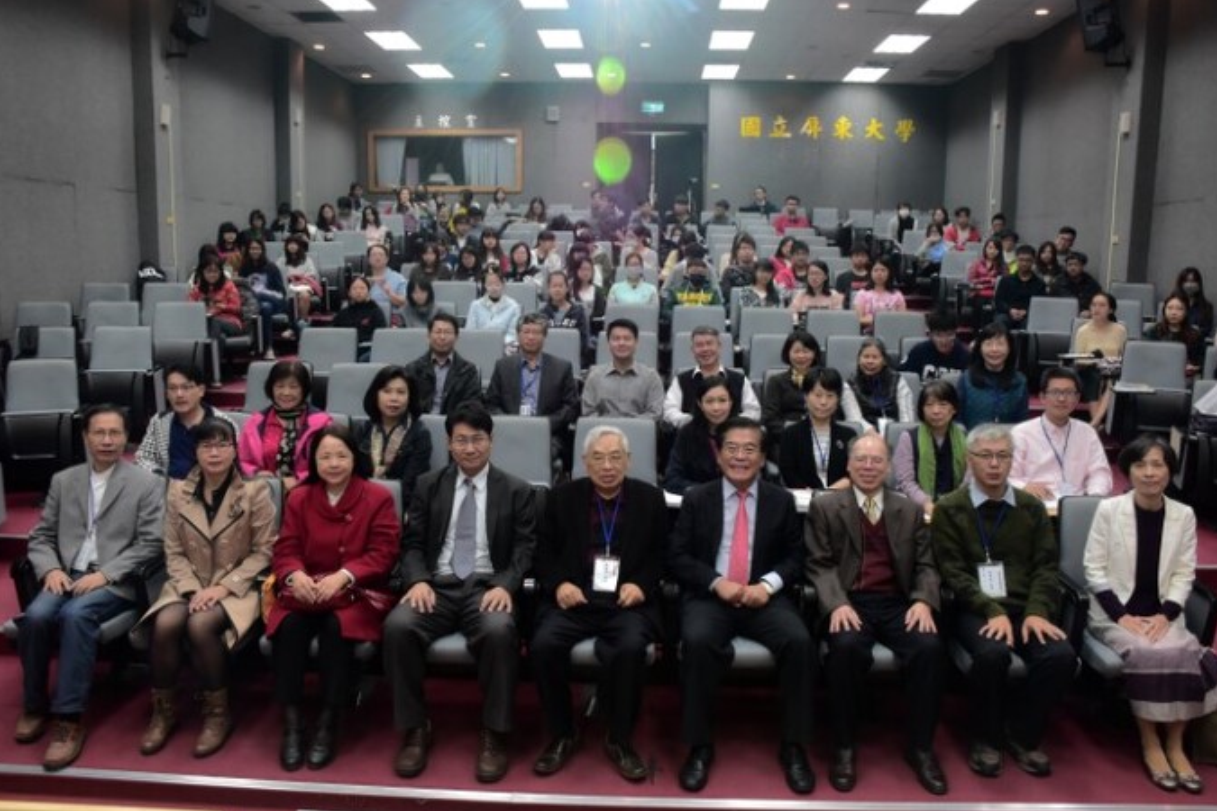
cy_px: 414
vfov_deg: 46.4
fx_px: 946
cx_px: 618
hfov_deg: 65.5
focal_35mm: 28
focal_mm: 18
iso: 800
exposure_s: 1/30
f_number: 5.6
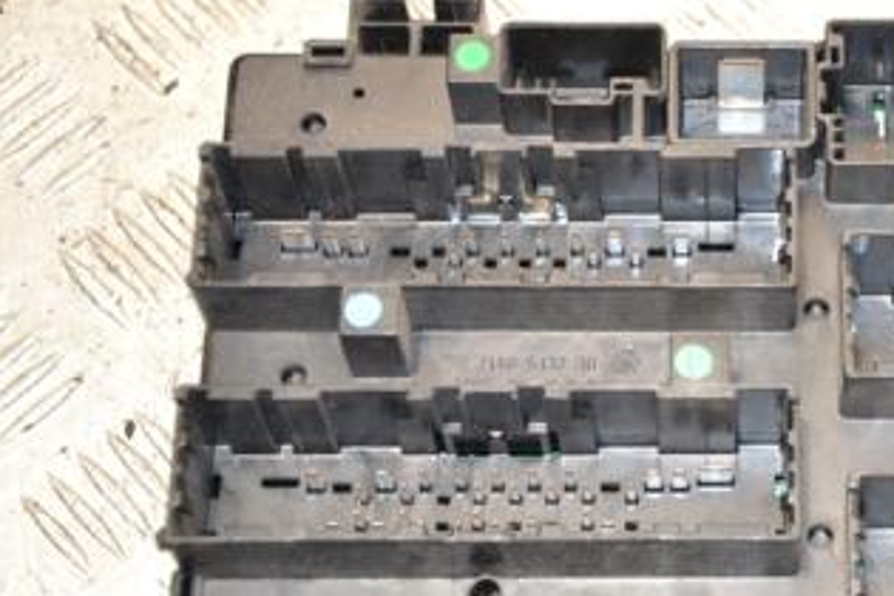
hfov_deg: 20.5
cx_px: 826
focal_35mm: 97
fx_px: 2409
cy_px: 400
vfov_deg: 14.1
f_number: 5
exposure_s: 1/60
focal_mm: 34
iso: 800
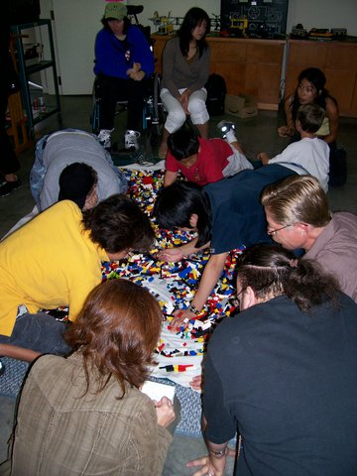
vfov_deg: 54.0
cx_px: 178
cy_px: 238
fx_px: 468
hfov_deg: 41.8
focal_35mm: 34
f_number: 2.7
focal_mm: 5.6
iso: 140
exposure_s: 1/112
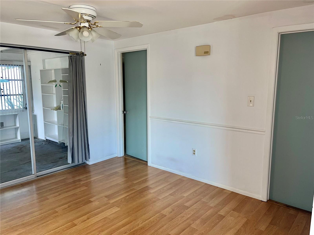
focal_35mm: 26
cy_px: 118
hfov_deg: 67.3
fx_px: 236
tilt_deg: -8.5
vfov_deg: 53.1
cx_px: 157
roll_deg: +0.3
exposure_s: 1/28
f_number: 1.6
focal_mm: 5.1
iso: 40
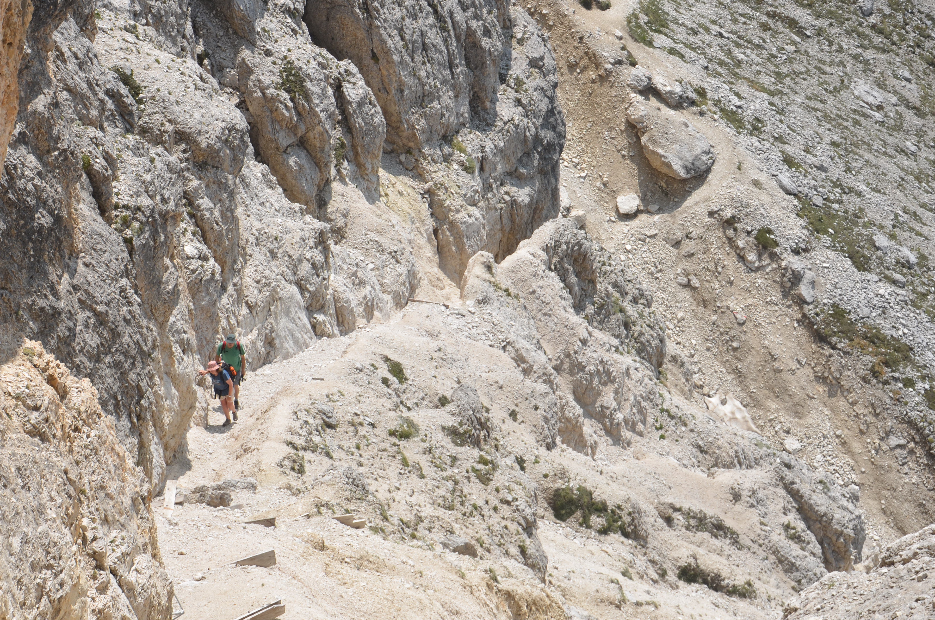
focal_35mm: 95
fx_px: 2462
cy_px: 358
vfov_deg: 14.3
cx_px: 400
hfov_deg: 21.5
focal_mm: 50
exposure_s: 1/320
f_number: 9
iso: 100
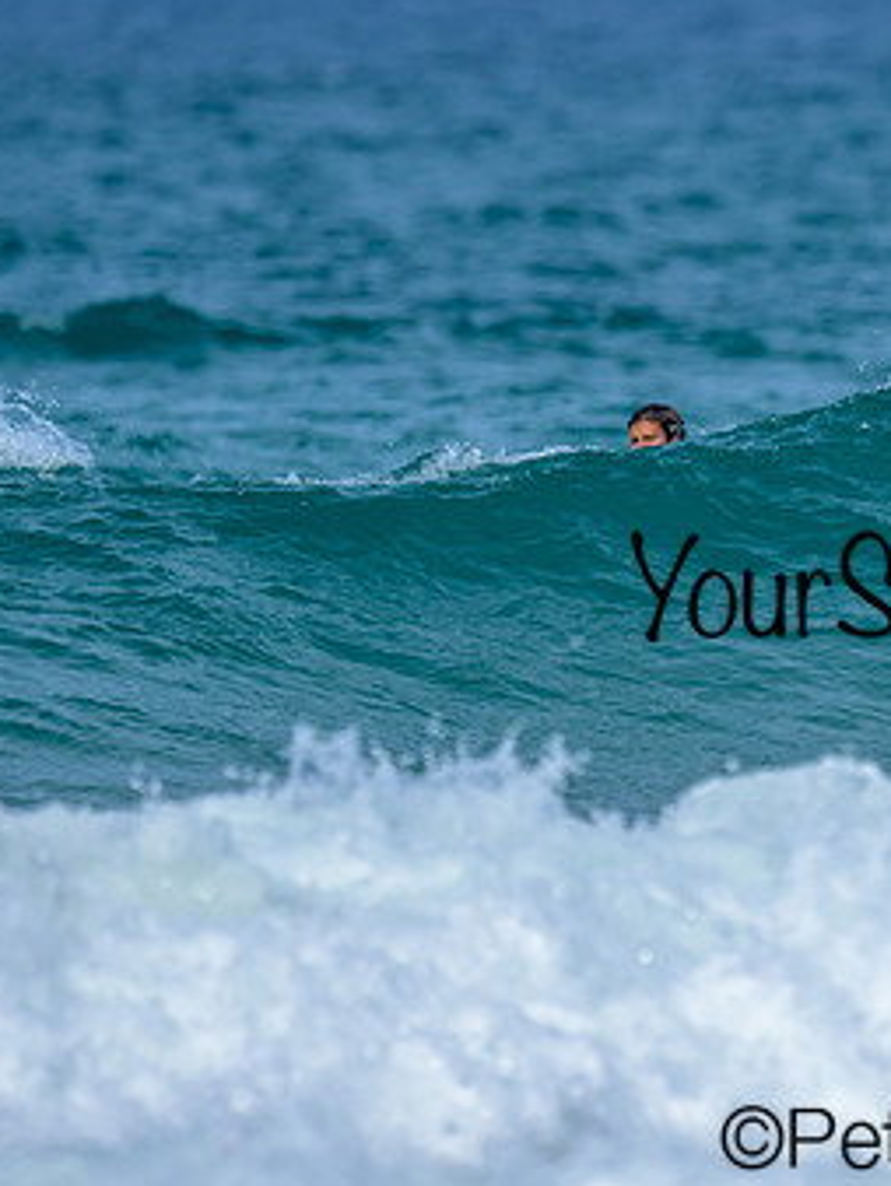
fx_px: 62143
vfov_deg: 1.1
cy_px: 541
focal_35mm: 1813
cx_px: 913
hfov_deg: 0.8
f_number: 6.3
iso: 180
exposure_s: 1/2000
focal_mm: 800
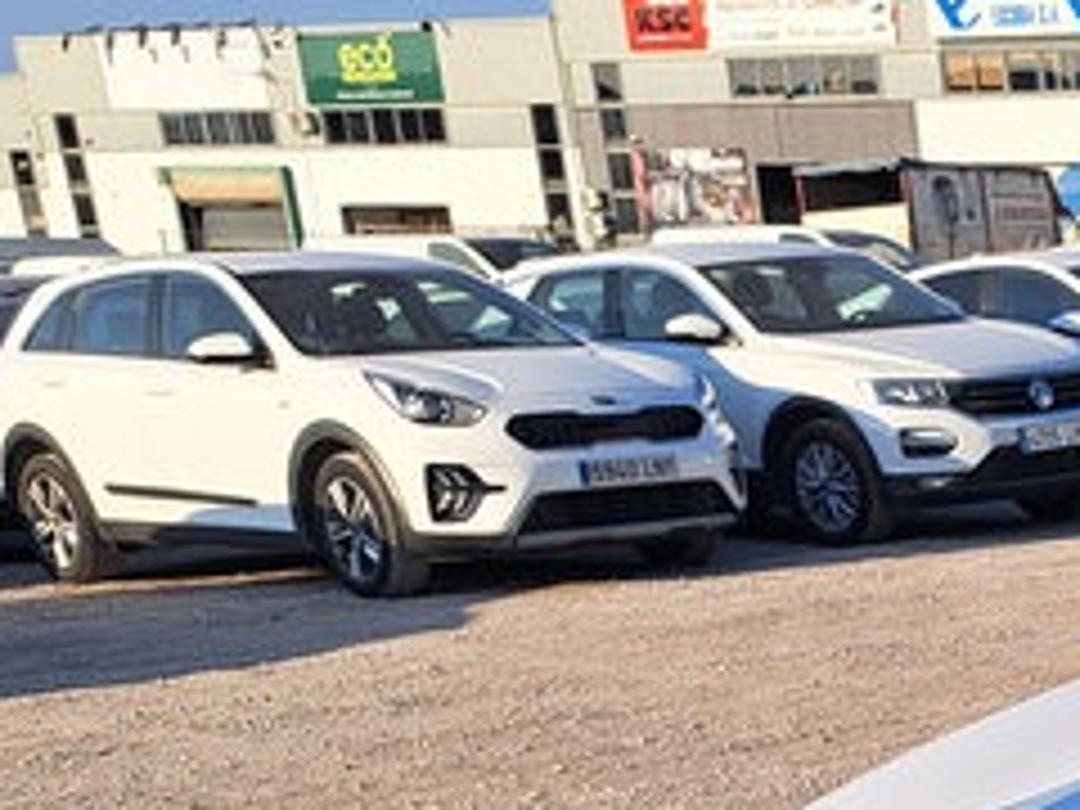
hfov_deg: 20.7
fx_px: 2496
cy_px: 1233
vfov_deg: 16.7
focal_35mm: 80
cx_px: 1634
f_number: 1.8
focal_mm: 5.23
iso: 50
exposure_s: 1/822
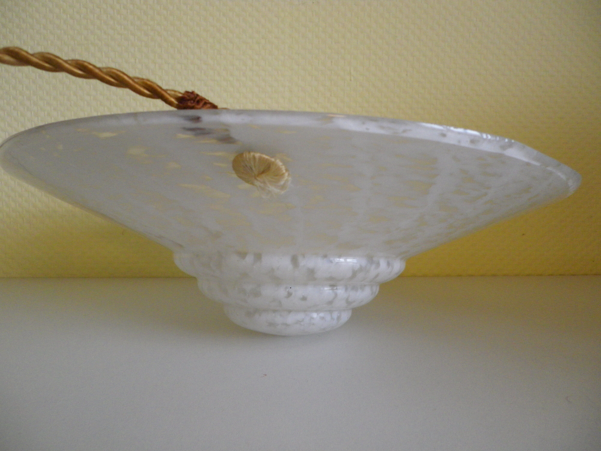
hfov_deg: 63.4
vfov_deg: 49.7
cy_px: 226
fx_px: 486
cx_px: 300
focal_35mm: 28
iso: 320
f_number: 2.6
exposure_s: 1/60
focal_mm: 4.9
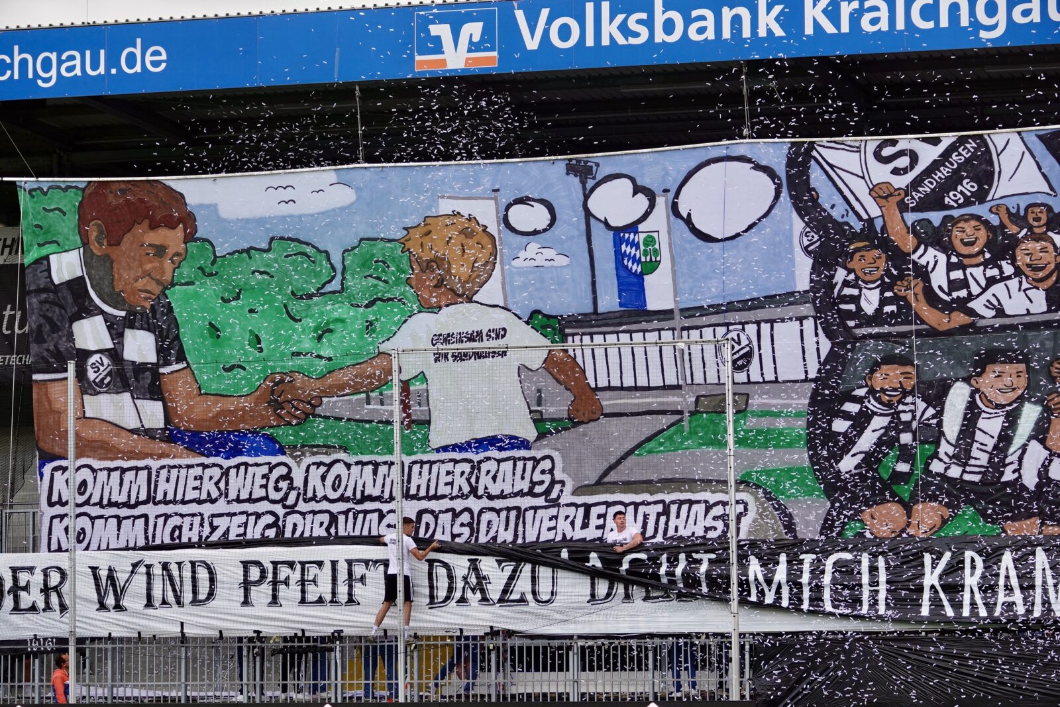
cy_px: 354
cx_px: 530
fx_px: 3857
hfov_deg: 15.6
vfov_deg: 10.5
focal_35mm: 131
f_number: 4
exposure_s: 1/160
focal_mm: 47.94
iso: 100
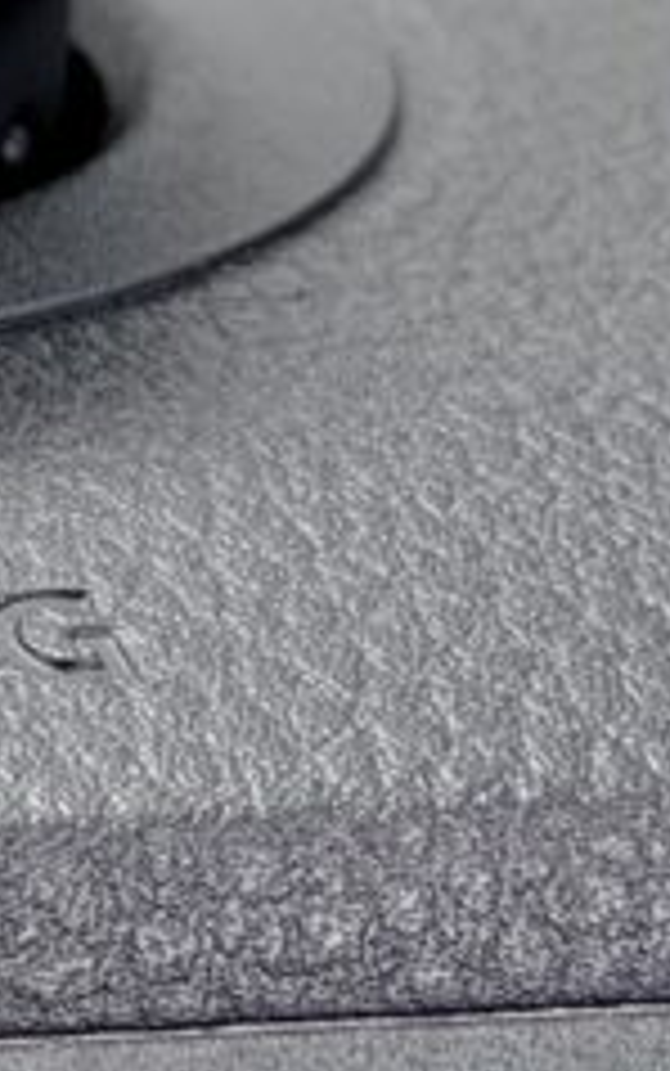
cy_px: -148
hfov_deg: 5.9
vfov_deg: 9.5
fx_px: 6390
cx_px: -683
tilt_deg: -18.1
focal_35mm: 219
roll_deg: -0.5
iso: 100
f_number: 1.78
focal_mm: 6.76
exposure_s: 1/50
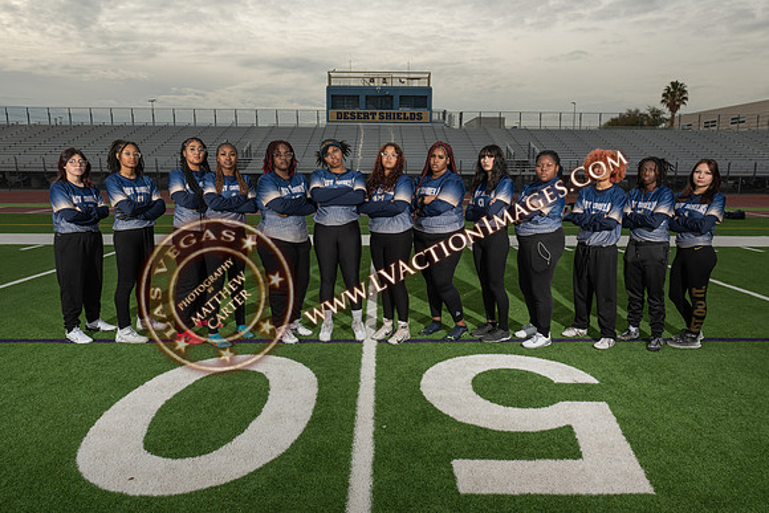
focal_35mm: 25
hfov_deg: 71.8
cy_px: 258
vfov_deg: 51.6
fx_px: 531
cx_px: 392
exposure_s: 1/200
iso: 160
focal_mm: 24
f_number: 8
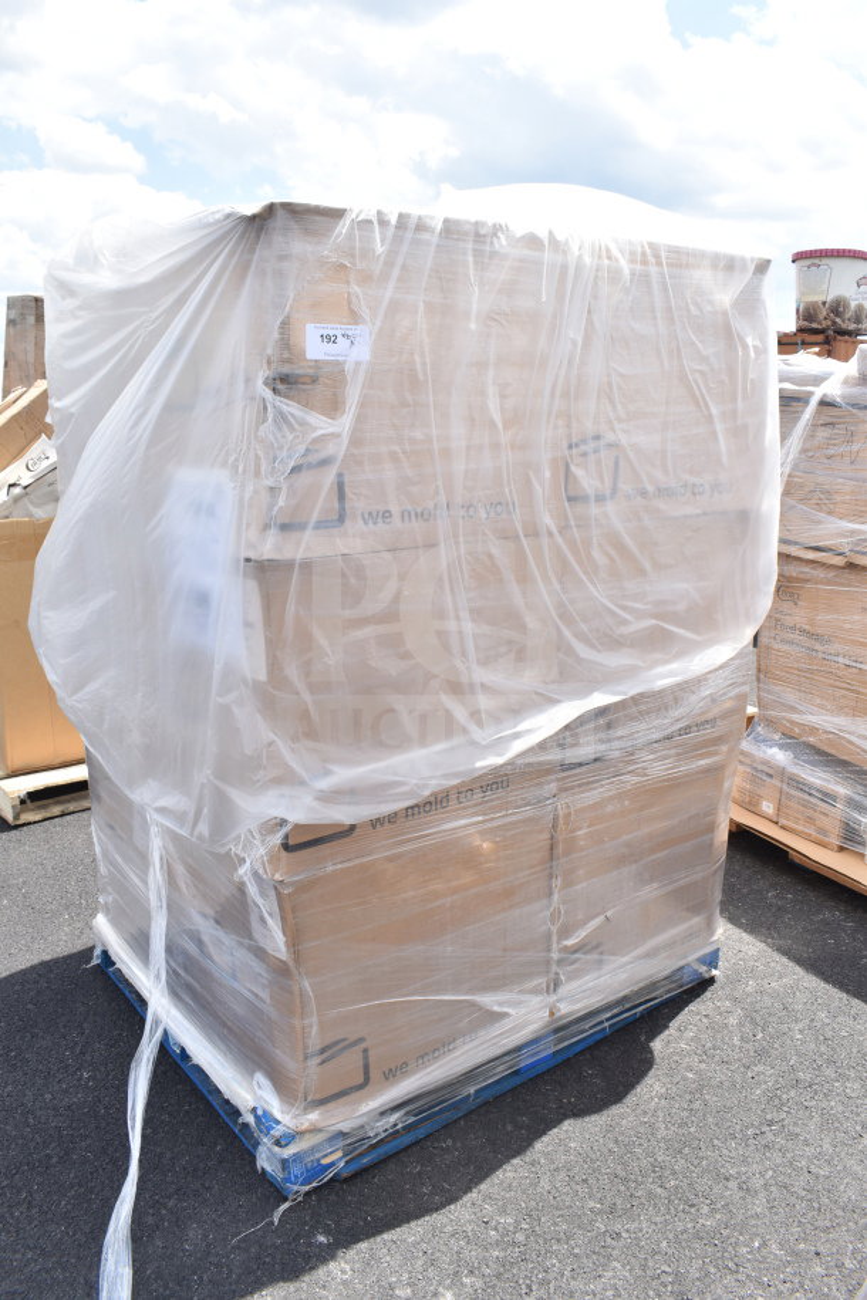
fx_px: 975
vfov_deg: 67.4
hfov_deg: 47.9
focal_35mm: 27
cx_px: 434
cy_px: 650
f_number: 8
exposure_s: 1/250
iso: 200
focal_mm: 18
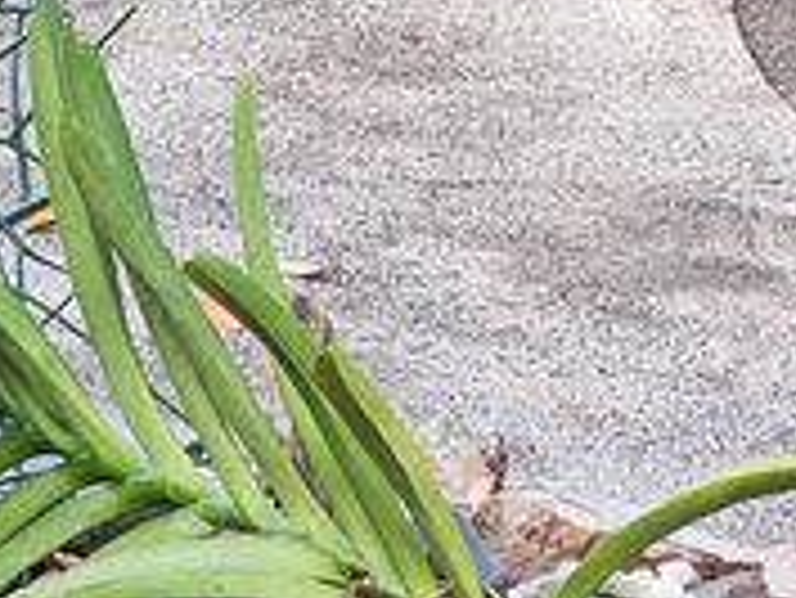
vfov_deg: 7.3
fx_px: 4372
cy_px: 1452
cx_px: -760
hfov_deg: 9.7
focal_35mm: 190
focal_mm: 6.83
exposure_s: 1/100
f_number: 2
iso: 100
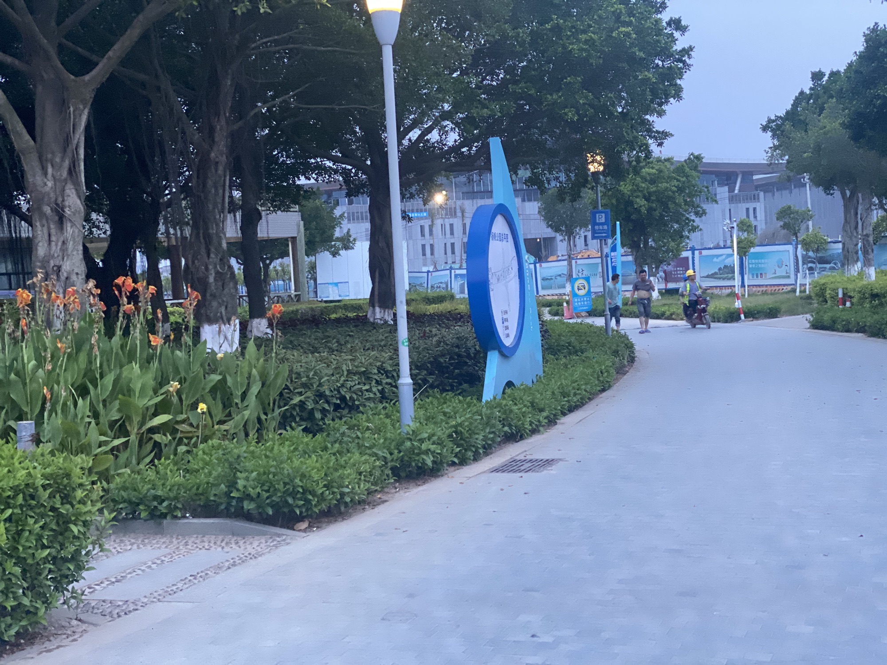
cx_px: 444
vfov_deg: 28.0
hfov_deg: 36.8
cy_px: 332
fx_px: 1332
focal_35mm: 52
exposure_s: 1/33
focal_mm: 6
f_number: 2
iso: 400
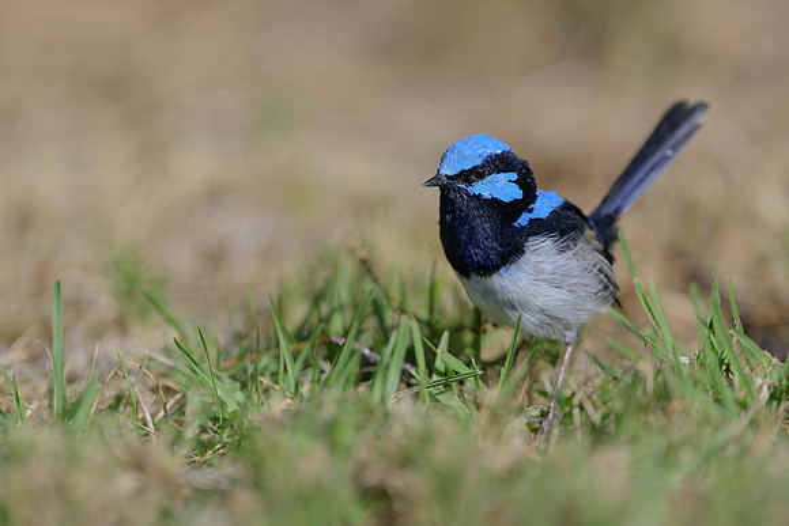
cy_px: 238
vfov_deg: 2.1
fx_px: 14568
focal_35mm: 665
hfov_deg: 3.1
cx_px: 378
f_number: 2.8
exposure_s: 1/1600
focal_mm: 400
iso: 72
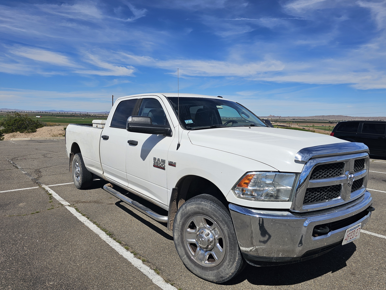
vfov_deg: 56.8
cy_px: 141
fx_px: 268
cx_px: 187
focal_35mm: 24
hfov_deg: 71.6
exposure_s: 1/1983
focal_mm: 6.3
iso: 10
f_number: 1.7
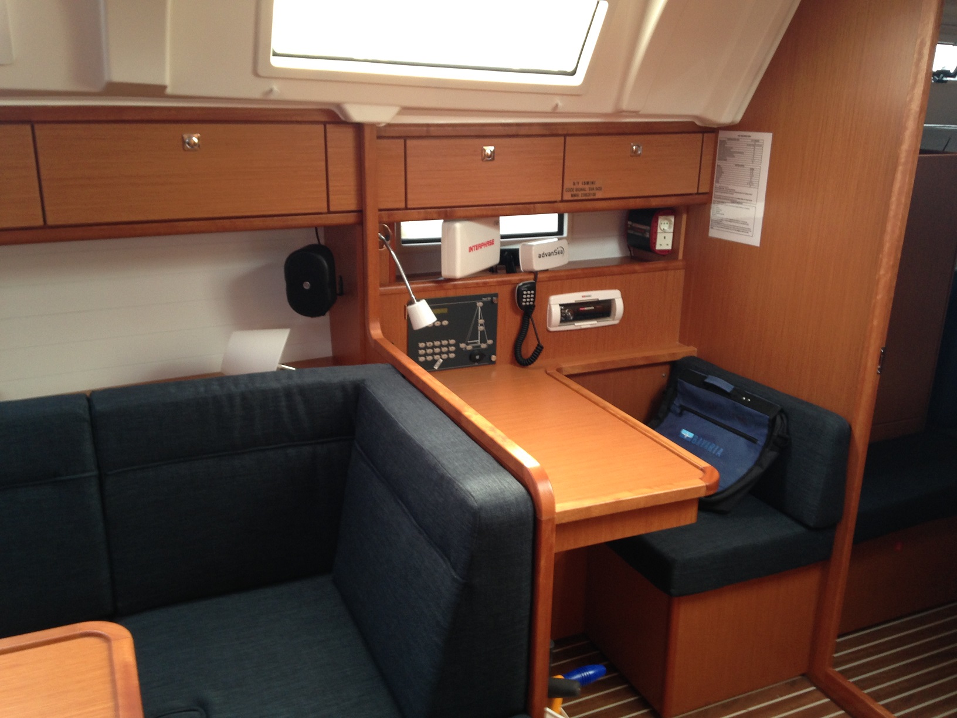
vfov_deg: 42.9
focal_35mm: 33
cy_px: 359
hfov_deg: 55.4
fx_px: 912
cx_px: 478
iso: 64
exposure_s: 1/20
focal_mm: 4.12
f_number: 2.4
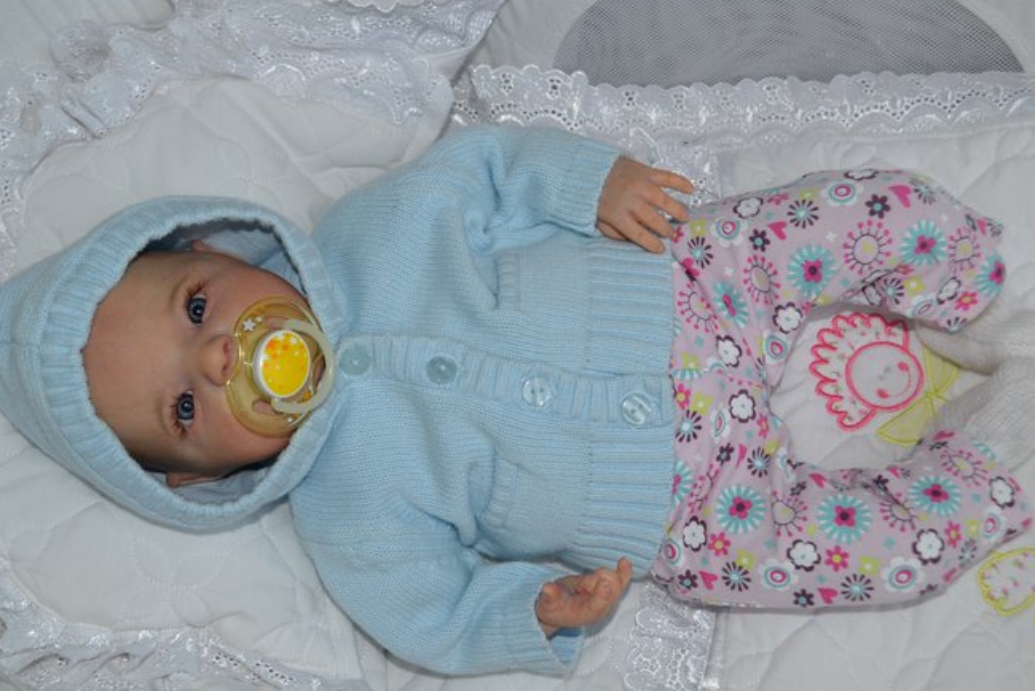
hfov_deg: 38.2
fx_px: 1495
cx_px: 504
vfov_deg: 26.0
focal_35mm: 52
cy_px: 383
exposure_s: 1/60
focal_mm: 30
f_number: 4.5
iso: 800
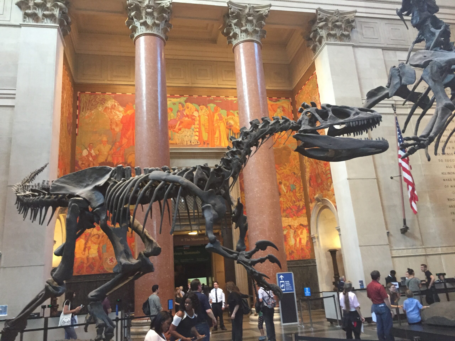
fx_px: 381
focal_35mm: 29
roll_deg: +3.2
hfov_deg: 61.7
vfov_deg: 48.2
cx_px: 228
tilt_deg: +18.9
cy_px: 170
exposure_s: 1/24
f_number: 2.2
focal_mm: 4.15
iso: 250
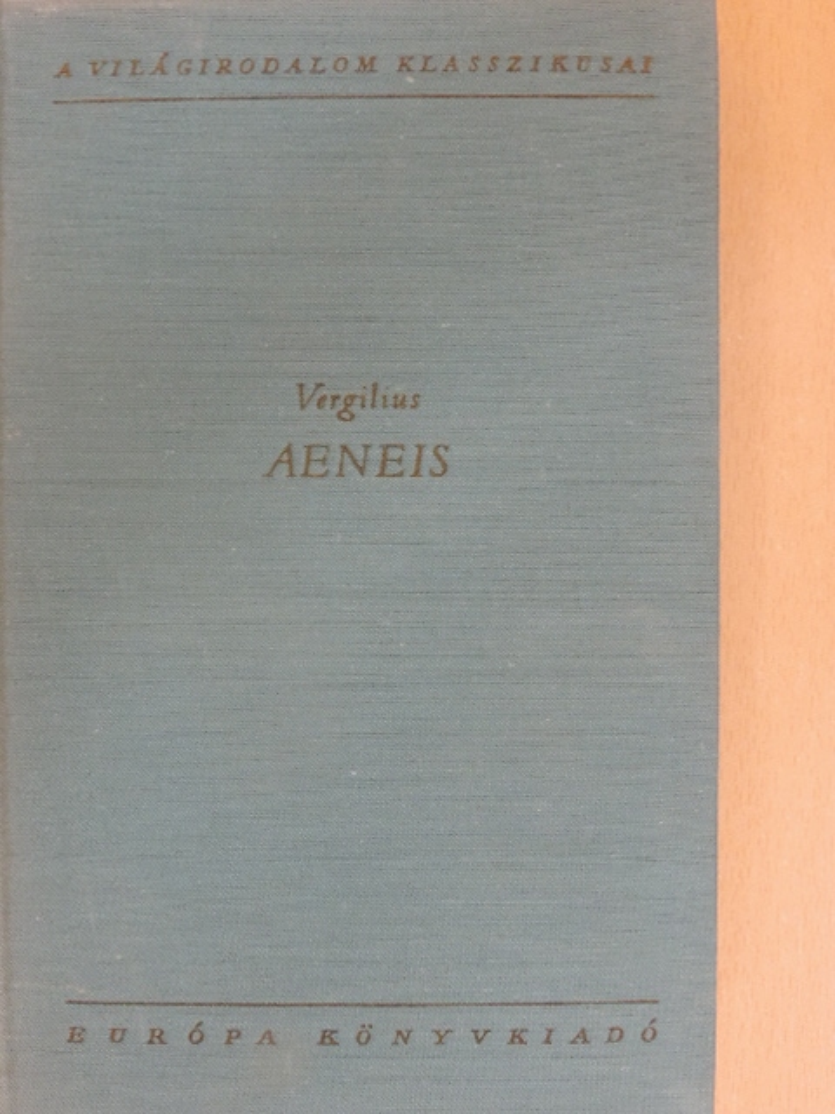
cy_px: 557
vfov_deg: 34.9
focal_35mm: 55
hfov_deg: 26.6
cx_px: 418
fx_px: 1769
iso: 800
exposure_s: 1/10
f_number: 6.5
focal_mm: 9.8
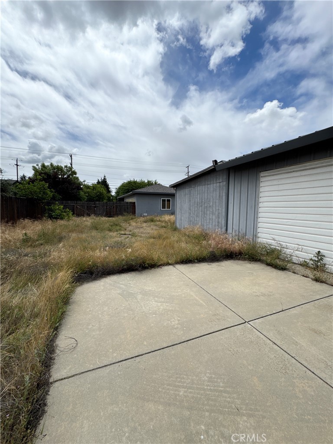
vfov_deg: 102.1
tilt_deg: -4.6
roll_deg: -0.4
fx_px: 180
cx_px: 166
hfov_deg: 85.7
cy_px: 222
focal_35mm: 14
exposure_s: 1/4132
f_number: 2.2
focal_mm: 2.22
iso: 50
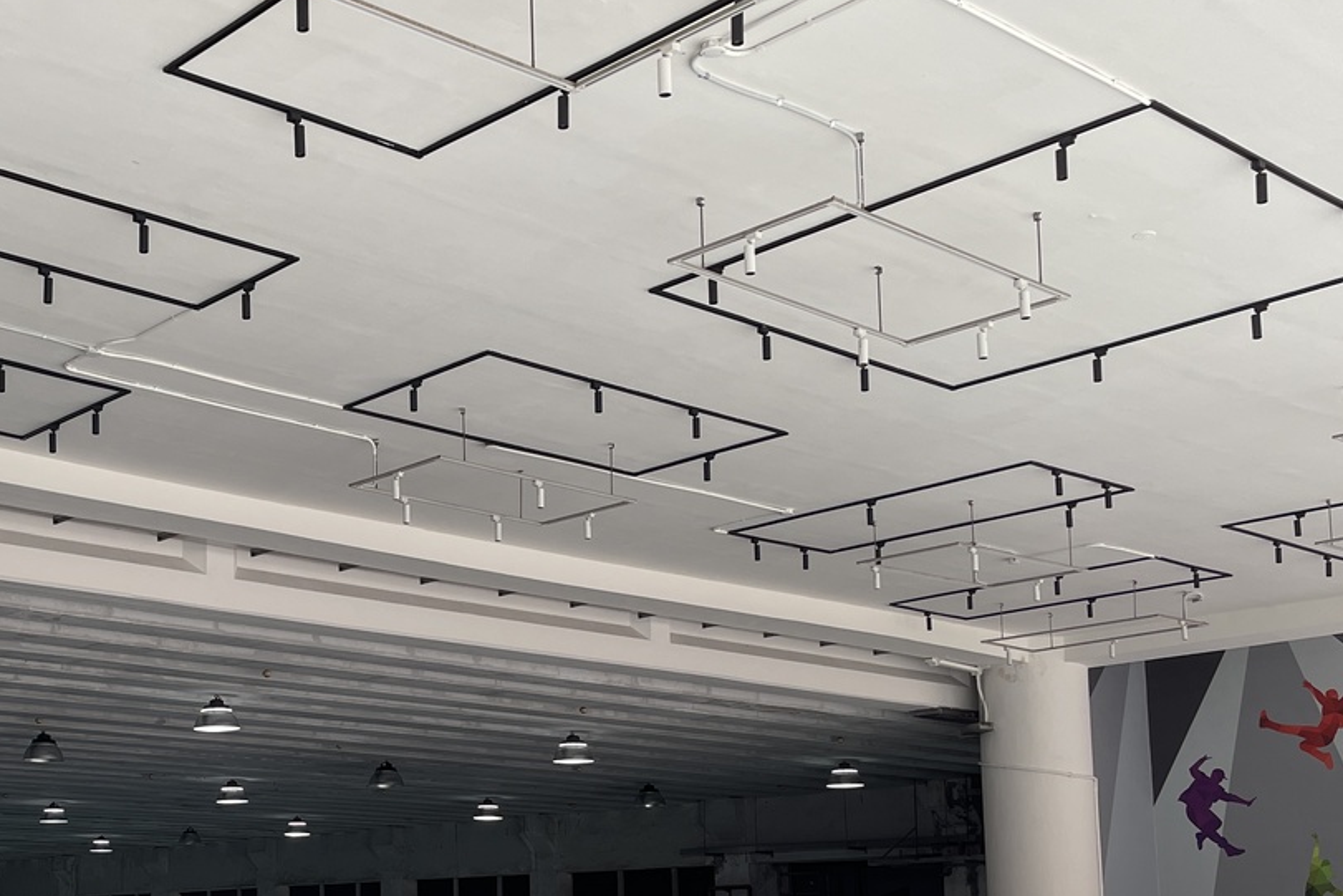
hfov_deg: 38.4
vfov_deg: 26.6
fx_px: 1865
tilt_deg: +6.9
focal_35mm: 50
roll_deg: -0.7
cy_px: 698
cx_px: 308
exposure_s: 1/174
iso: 32
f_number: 1.6
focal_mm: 5.1
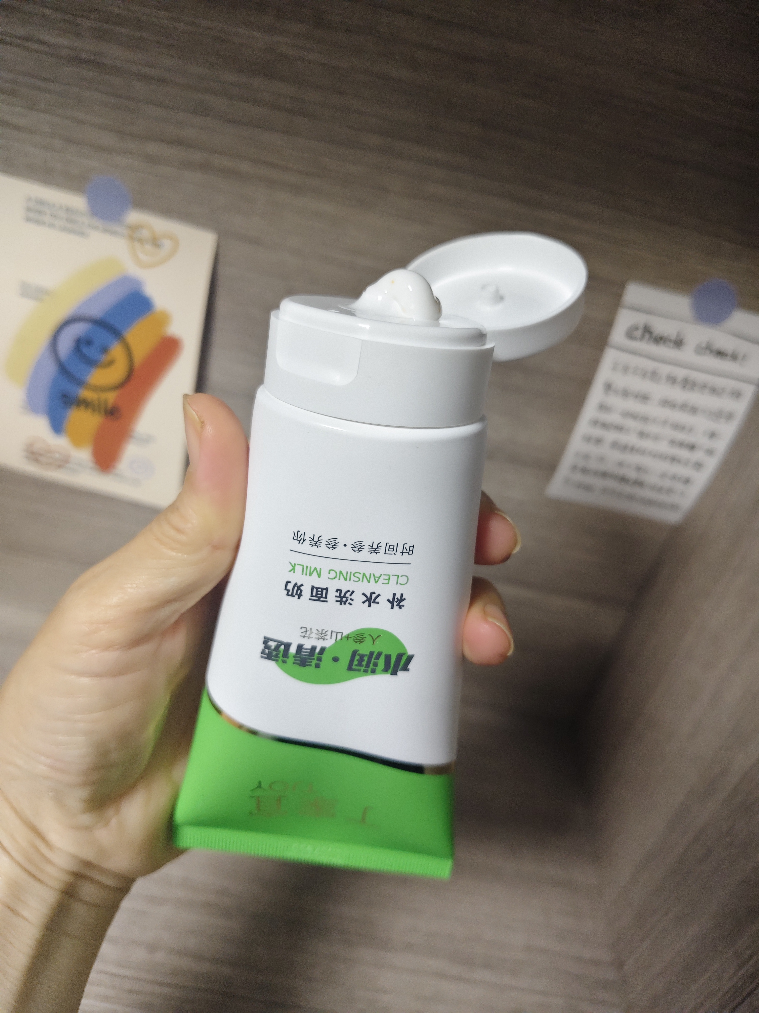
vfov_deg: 73.9
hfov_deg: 58.9
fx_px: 672
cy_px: 506
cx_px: 380
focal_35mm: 23
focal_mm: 5.56
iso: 497
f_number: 1.88
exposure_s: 1/100
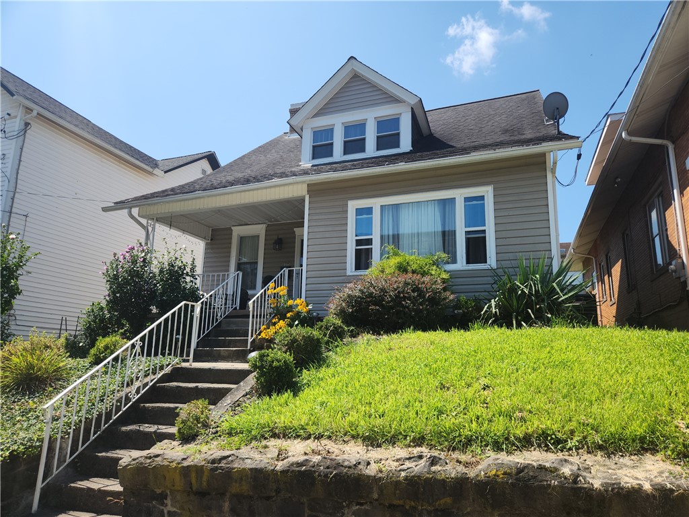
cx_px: 344
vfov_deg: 58.9
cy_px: 258
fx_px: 458
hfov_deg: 73.9
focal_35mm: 23
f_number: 1.8
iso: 20
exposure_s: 1/1090
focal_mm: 5.4
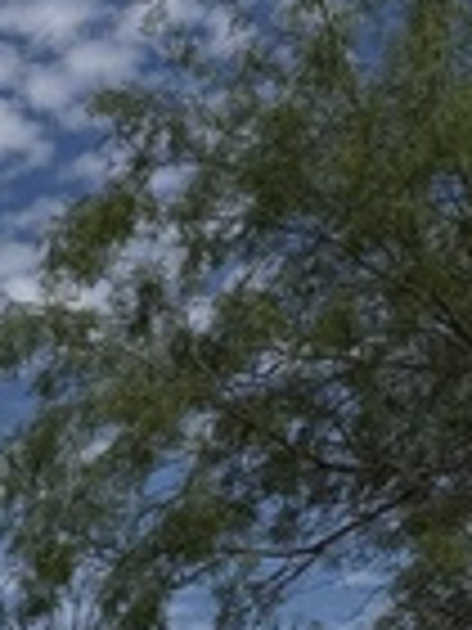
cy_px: 1053
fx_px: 2000
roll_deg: +1.4
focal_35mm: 110
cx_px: -360
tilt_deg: -5.9
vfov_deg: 15.8
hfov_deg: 12.4
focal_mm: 6.76
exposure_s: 1/14286
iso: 80
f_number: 1.78
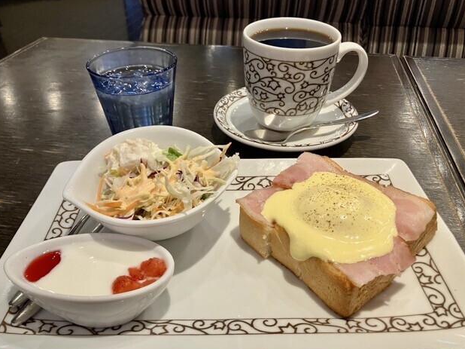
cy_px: 179
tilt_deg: -35.1
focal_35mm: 29
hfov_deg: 61.7
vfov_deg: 48.2
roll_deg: +0.3
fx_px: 389
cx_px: 232
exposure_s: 1/60
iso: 64
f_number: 1.8
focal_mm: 3.99
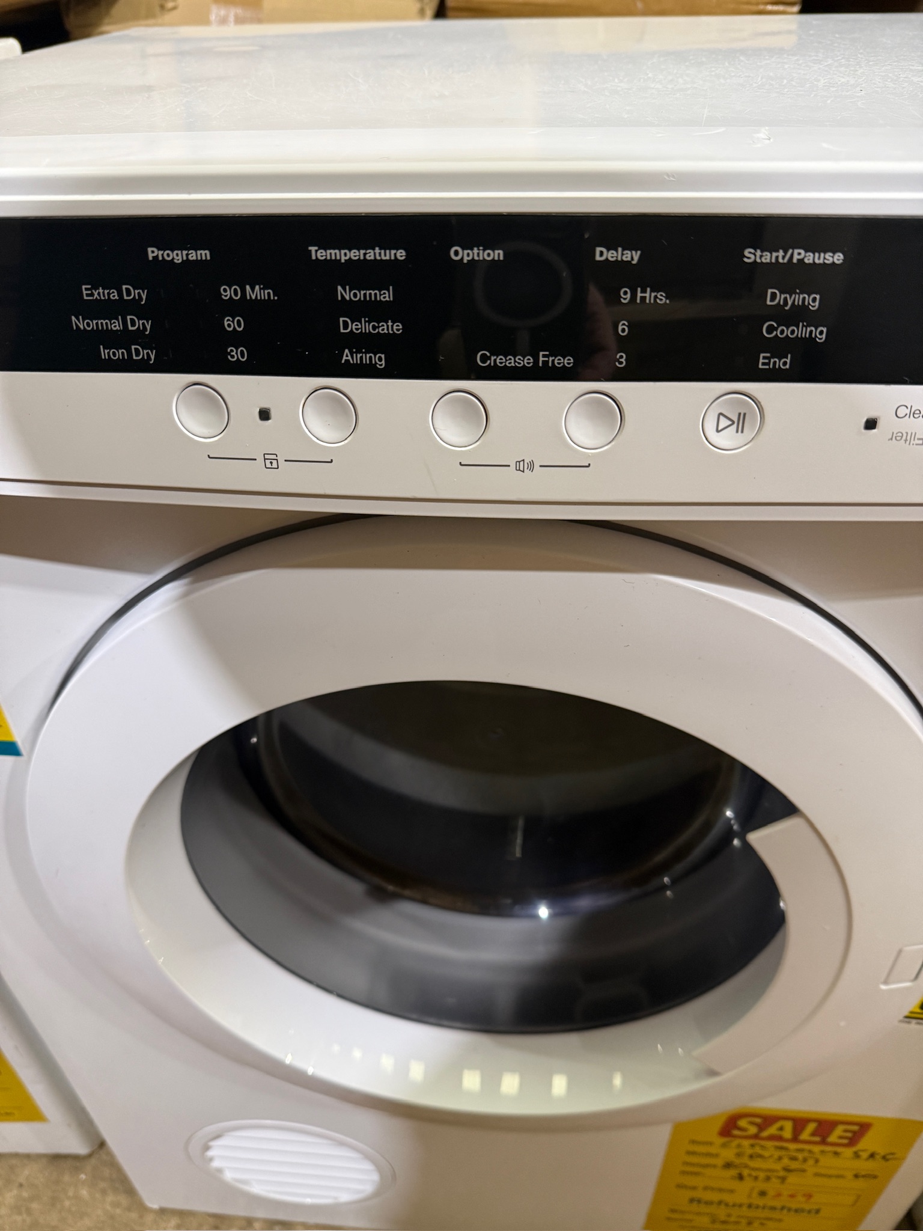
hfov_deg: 56.8
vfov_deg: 71.6
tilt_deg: -37.4
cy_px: 616
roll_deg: +2.6
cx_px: 462
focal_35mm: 24
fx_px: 853
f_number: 1.78
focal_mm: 6.76
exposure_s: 1/50
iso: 250
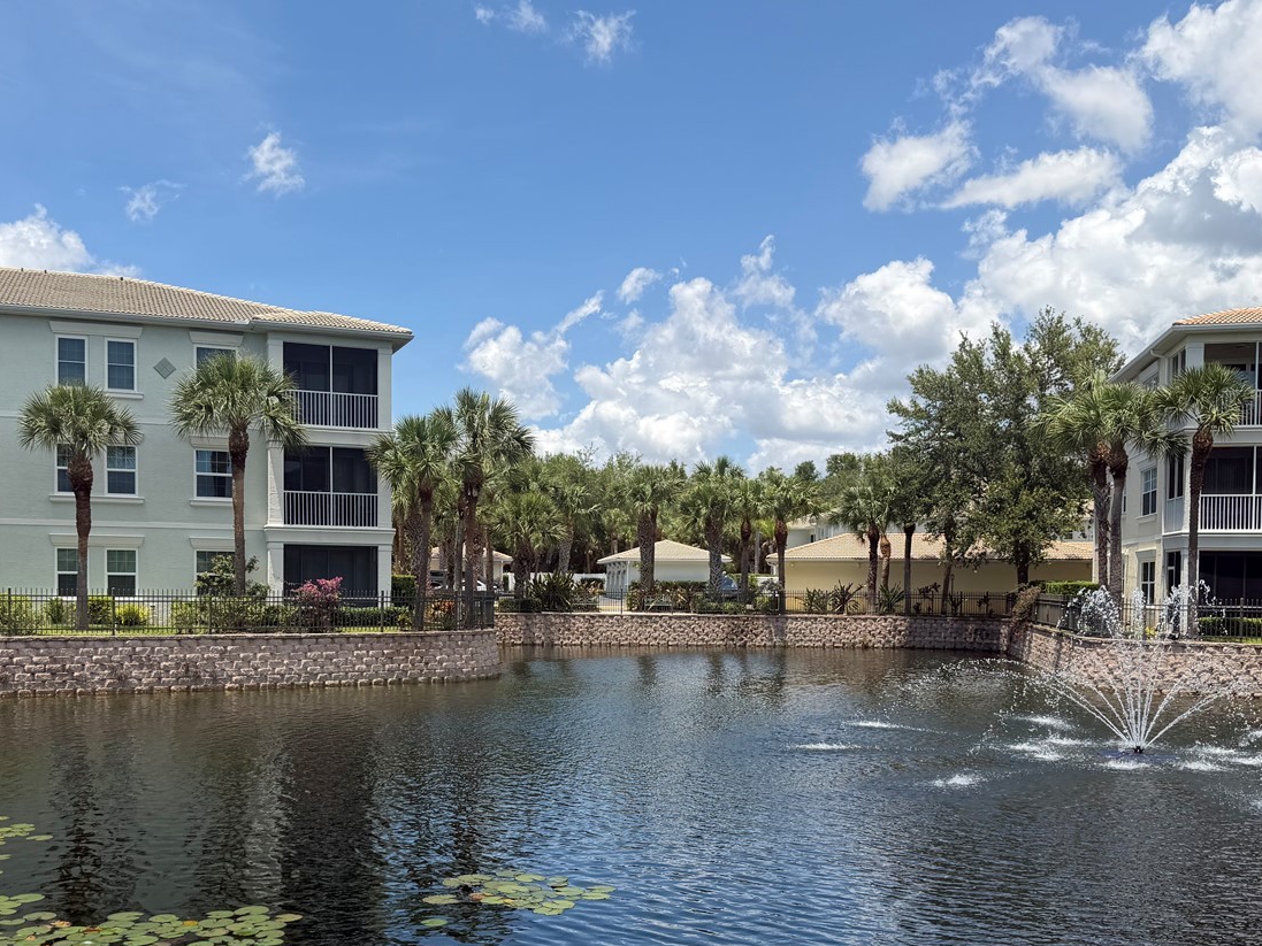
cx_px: 568
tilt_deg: -2.0
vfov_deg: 40.3
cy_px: 616
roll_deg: -0.5
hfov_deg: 52.5
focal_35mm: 35
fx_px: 1276
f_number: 1.78
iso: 80
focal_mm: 6.76
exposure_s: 1/4673
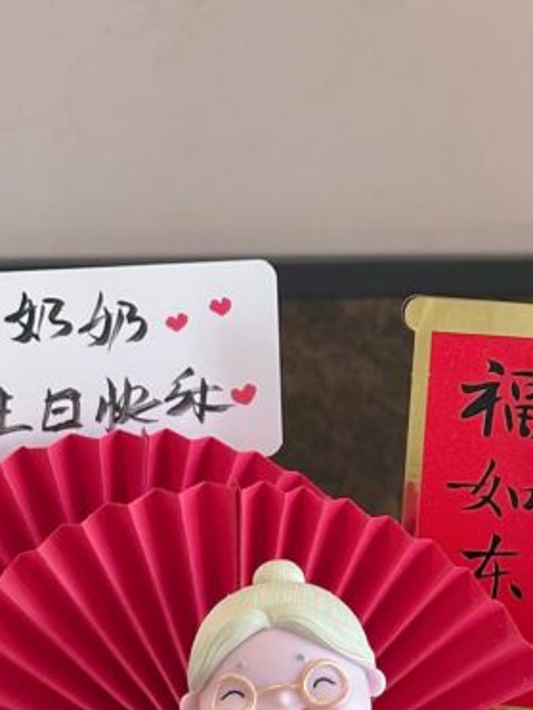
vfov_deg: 14.6
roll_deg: -0.2
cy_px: 760
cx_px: 264
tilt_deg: -20.1
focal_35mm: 132
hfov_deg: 11.2
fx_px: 2710
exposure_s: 1/50
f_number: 1.78
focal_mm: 6.86
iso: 125
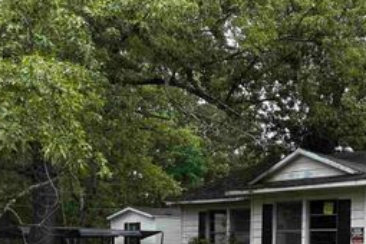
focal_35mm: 49
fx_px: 498
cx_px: 342
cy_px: 219
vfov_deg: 26.6
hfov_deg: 37.2
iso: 80
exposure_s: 1/475
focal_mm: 6.86
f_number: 1.78
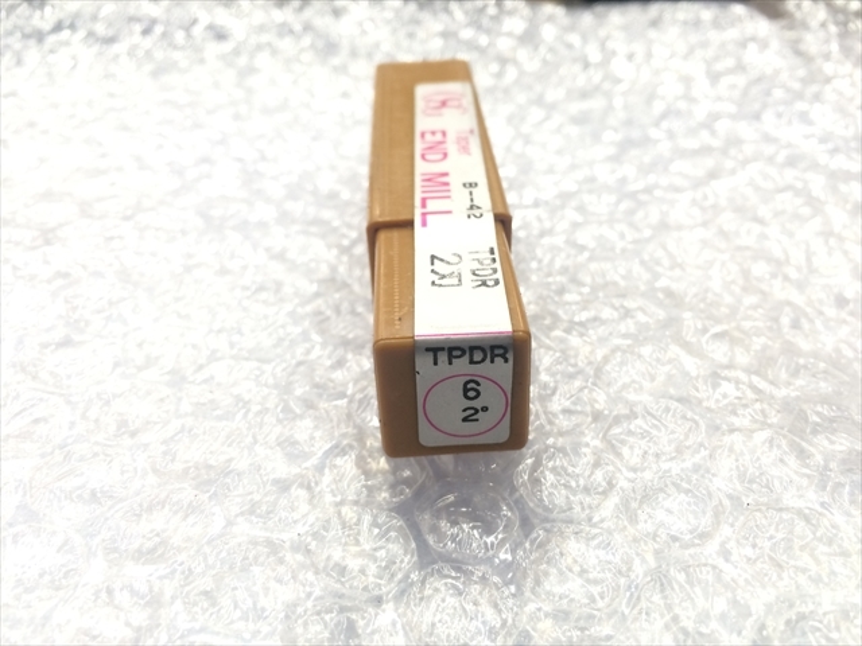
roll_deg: +1.8
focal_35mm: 29
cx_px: 431
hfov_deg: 61.7
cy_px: 323
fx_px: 722
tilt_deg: -33.8
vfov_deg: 48.2
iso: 100
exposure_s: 1/30
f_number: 2.2
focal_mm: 4.15
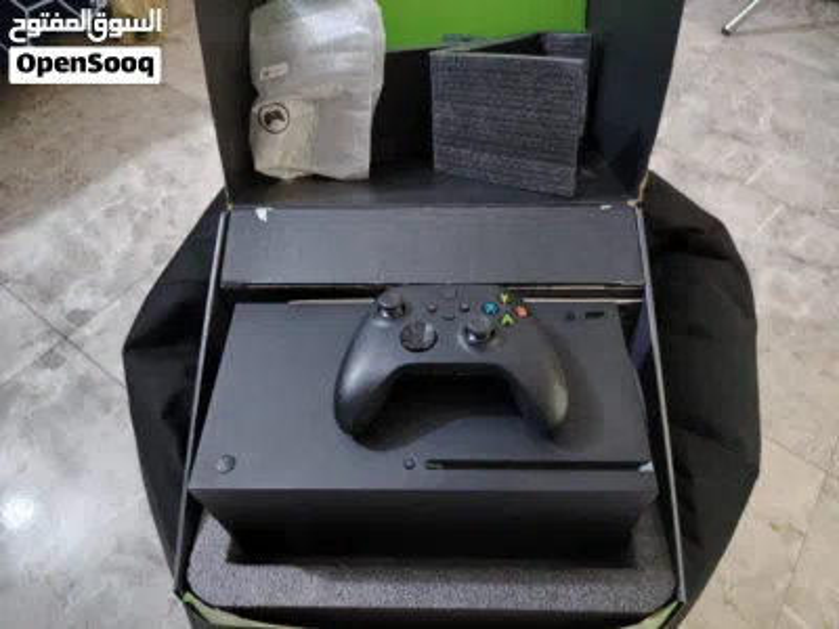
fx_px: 582
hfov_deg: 71.6
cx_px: 420
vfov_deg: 56.8
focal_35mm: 24
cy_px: 314
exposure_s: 1/20
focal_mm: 5.25
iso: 1338
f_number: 1.75
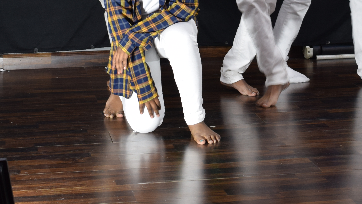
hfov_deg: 19.5
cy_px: -116
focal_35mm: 109
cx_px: 261
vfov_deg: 10.7
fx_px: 1046
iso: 400
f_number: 4
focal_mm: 26
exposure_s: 1/60
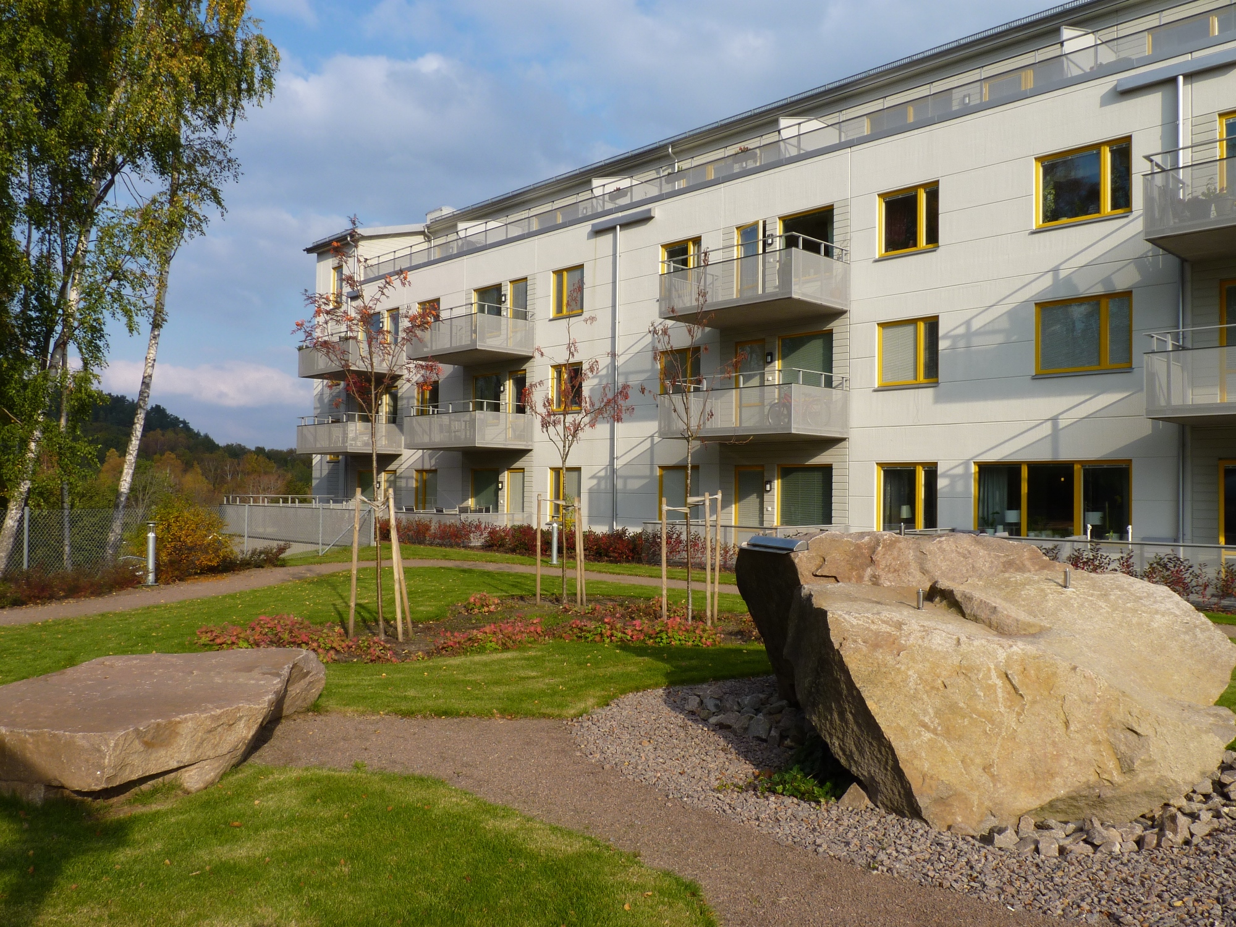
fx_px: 964
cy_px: 464
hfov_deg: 65.3
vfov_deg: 51.4
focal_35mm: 27
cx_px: 618
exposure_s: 1/200
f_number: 5.6
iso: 80
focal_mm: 4.8
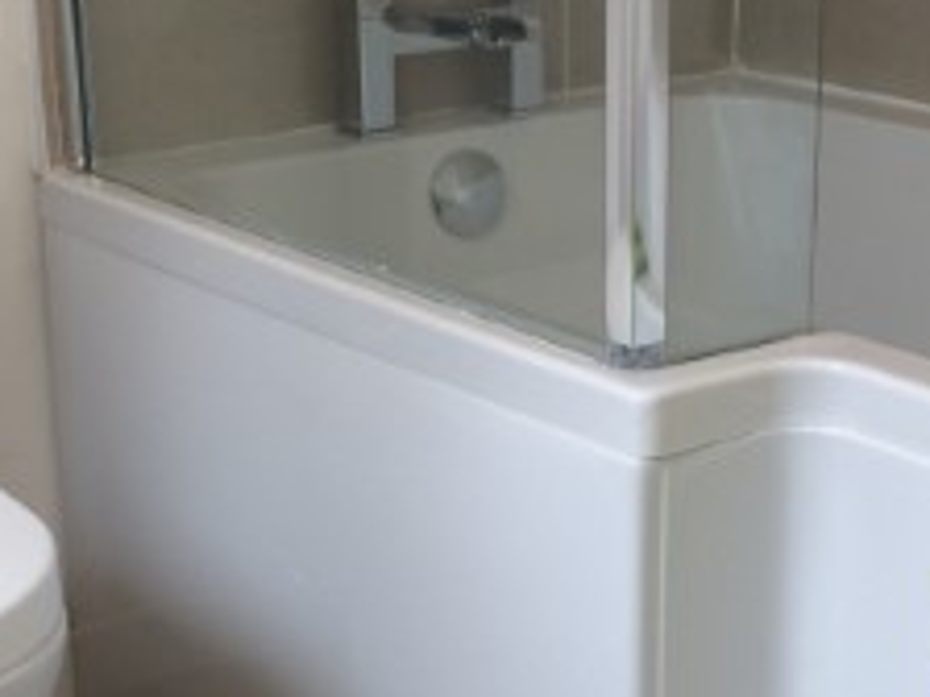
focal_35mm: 83
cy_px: 436
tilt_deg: -19.5
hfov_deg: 23.5
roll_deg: +2.0
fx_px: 2230
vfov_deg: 17.8
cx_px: 560
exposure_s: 1/52
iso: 32
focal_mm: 4.15
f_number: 2.2
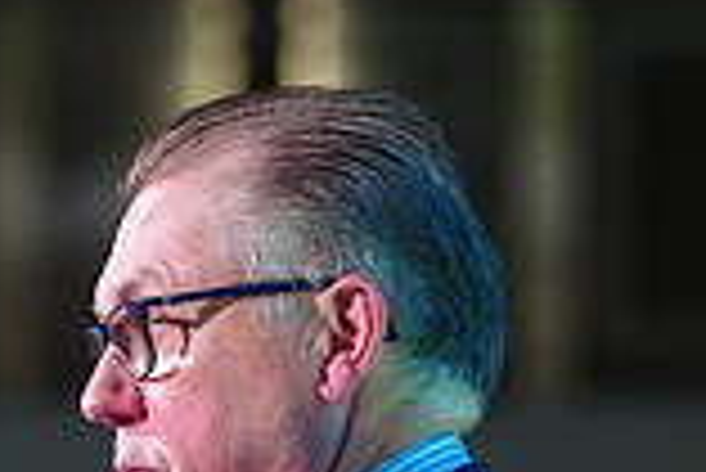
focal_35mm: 545
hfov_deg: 3.8
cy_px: 692
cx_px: -176
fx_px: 10698
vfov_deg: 2.5
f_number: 2.8
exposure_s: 1/160
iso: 1600
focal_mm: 130
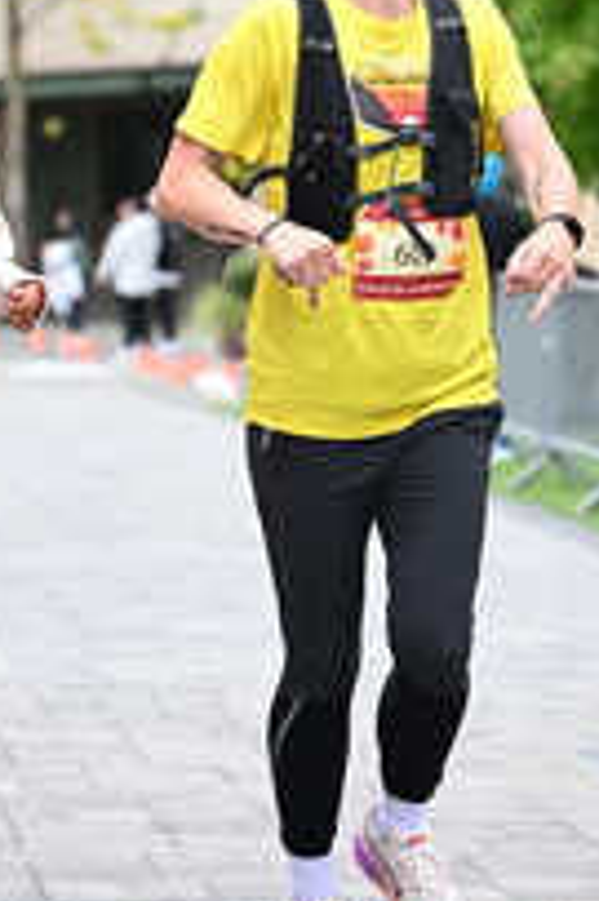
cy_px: 129
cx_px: 326
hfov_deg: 6.0
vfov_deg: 9.0
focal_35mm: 228
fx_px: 5700
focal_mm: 84
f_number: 2.8
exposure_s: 1/2000
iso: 640
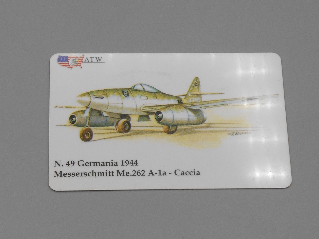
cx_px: 160
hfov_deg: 36.2
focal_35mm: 53
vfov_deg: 27.5
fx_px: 488
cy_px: 120
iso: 80
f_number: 4.2
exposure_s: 1/200
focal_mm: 9.5
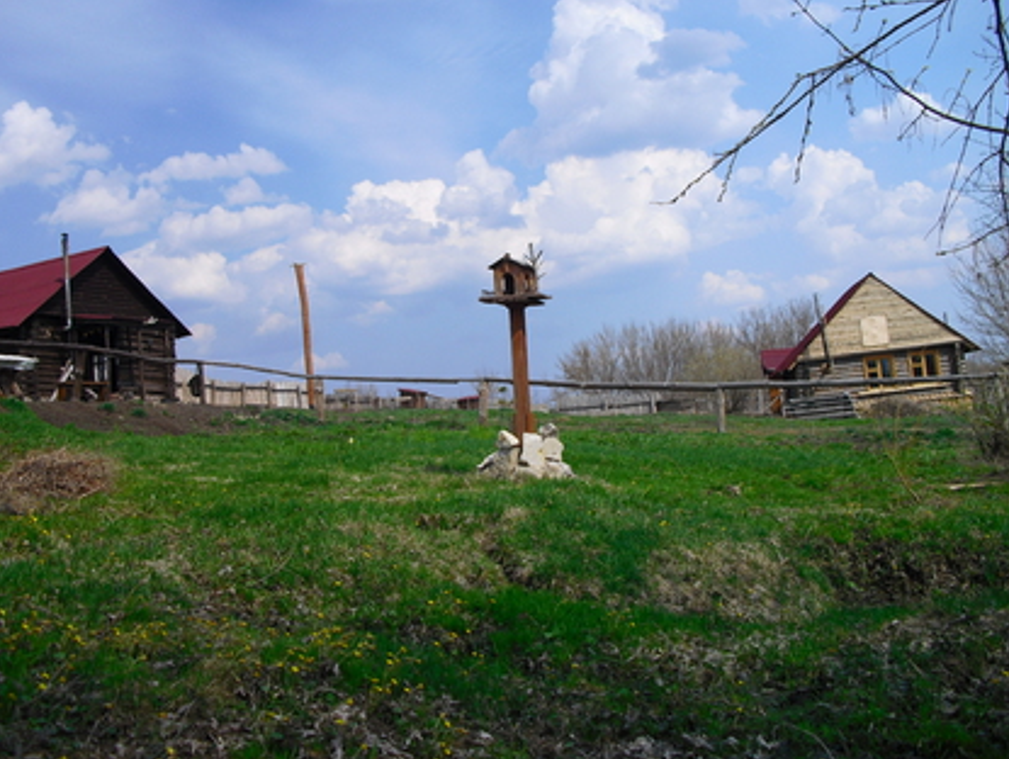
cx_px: 472
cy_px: 355
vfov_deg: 36.9
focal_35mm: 39
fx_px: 1138
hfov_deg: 47.8
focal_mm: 6.3
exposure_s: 1/200
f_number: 7.8
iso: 64
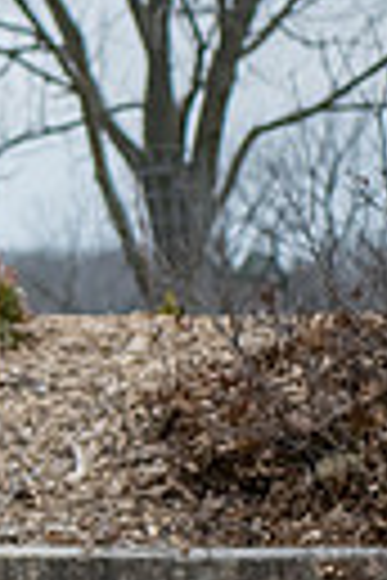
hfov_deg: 3.7
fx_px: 5788
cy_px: 452
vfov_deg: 5.7
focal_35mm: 359
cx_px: -882
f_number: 5.6
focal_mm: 80
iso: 400
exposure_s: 1/640
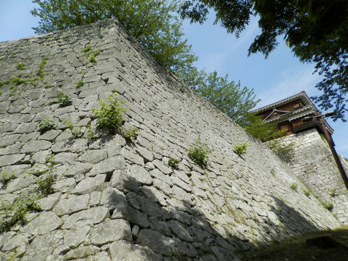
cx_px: 174
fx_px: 251
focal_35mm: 25
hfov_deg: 69.4
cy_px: 130
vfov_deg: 54.9
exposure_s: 1/800
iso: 80
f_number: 3.1
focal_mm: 4.5
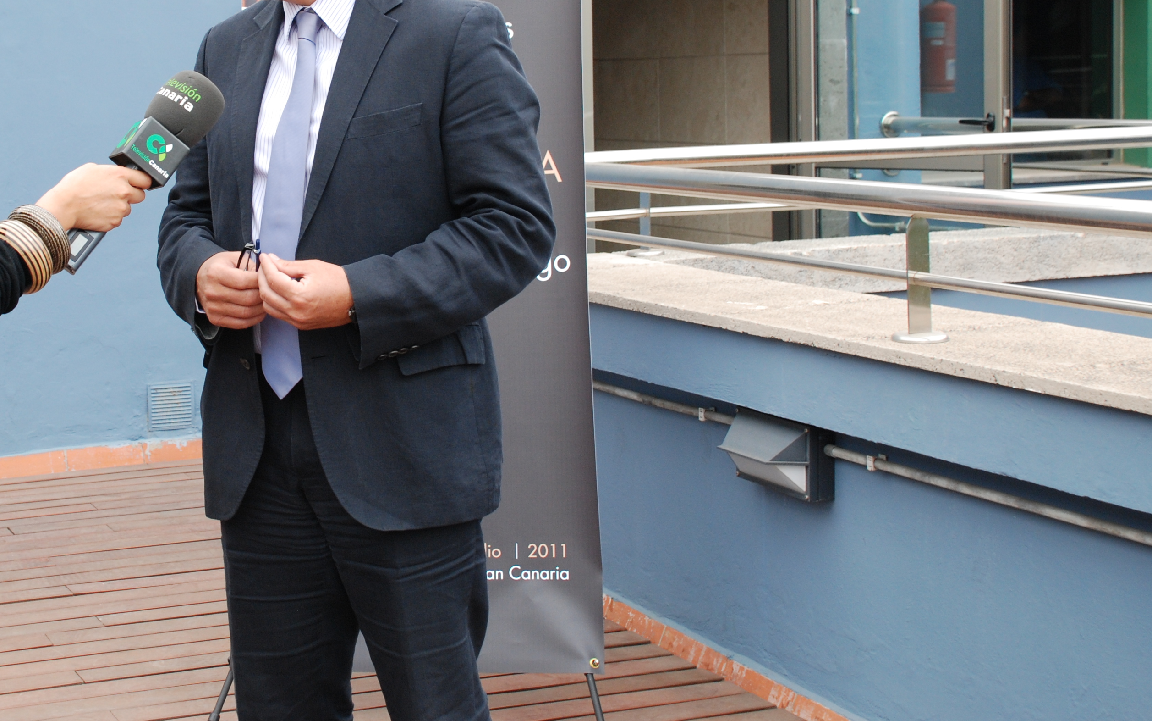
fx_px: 2072
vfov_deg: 19.6
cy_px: 182
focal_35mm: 66
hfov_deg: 30.6
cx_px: 319
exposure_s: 1/160
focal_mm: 28
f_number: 6.3
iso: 320
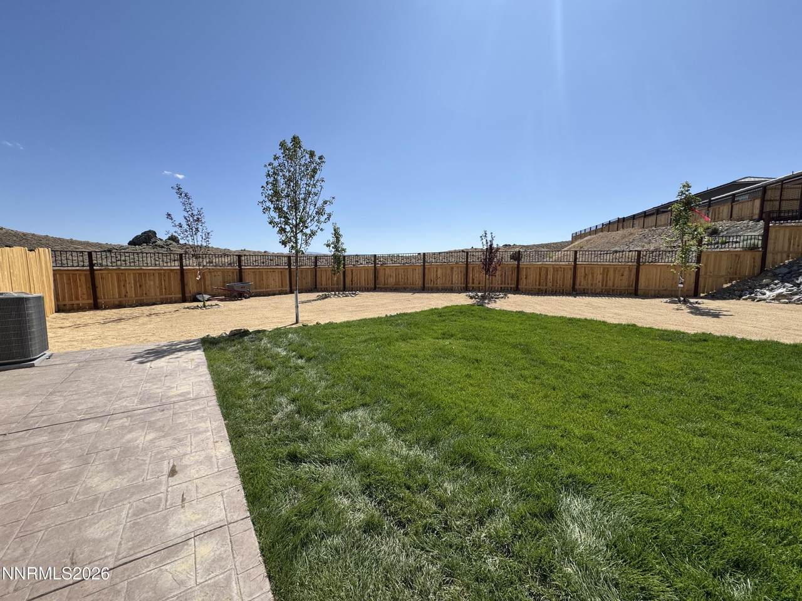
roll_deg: -0.2
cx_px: 401
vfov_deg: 85.7
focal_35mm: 14
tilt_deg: -5.5
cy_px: 300
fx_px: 324
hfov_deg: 102.1
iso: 50
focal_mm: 2.22
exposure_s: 1/2770
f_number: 2.2
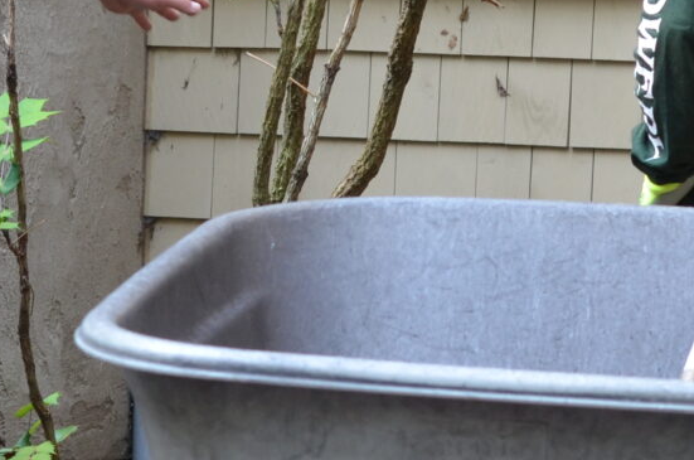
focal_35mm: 390
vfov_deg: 3.5
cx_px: 331
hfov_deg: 5.3
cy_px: -37
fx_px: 7503
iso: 400
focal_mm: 70
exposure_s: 1/100
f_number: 5
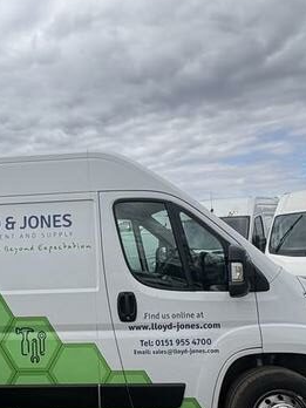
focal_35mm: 36
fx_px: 424
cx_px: 30
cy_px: 227
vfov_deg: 51.2
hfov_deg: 37.1
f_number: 2.2
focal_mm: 2.22
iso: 50
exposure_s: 1/2494
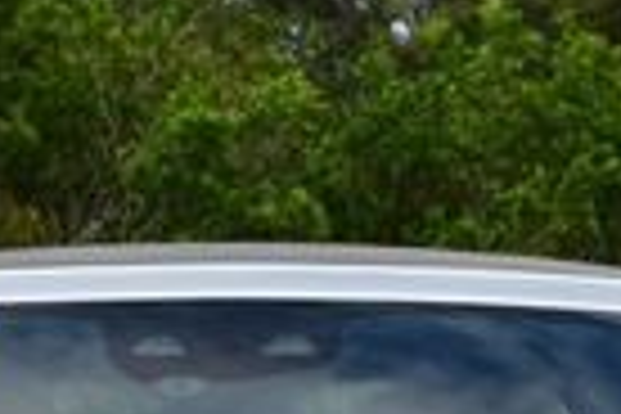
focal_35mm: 372
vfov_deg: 3.7
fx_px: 6416
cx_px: 234
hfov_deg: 5.5
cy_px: 864
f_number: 8
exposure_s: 1/250
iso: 100
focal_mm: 40
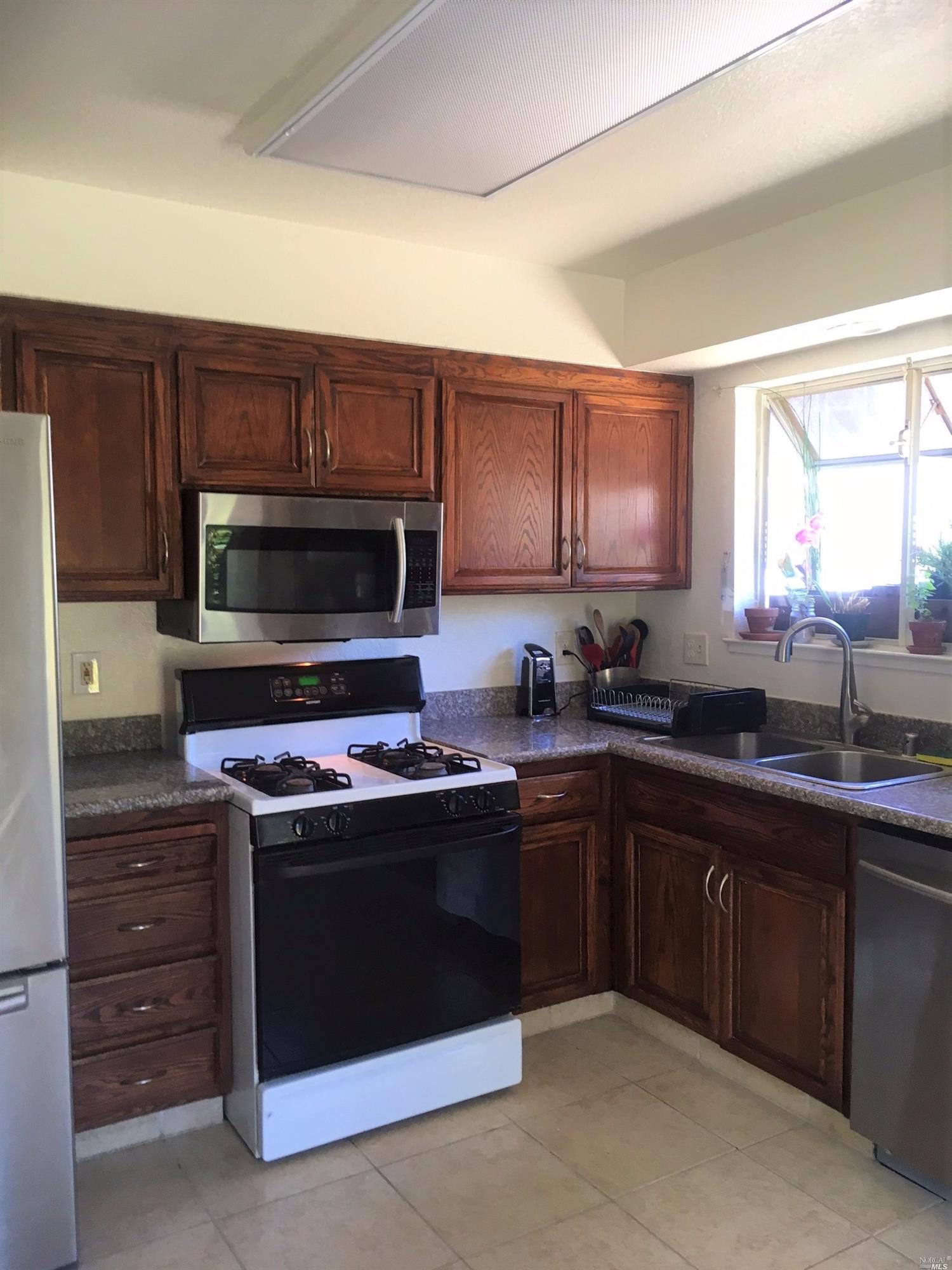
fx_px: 1063
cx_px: 476
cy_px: 635
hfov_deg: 48.2
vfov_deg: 61.7
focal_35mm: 29
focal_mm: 4.15
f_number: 2.2
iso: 64
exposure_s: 1/30
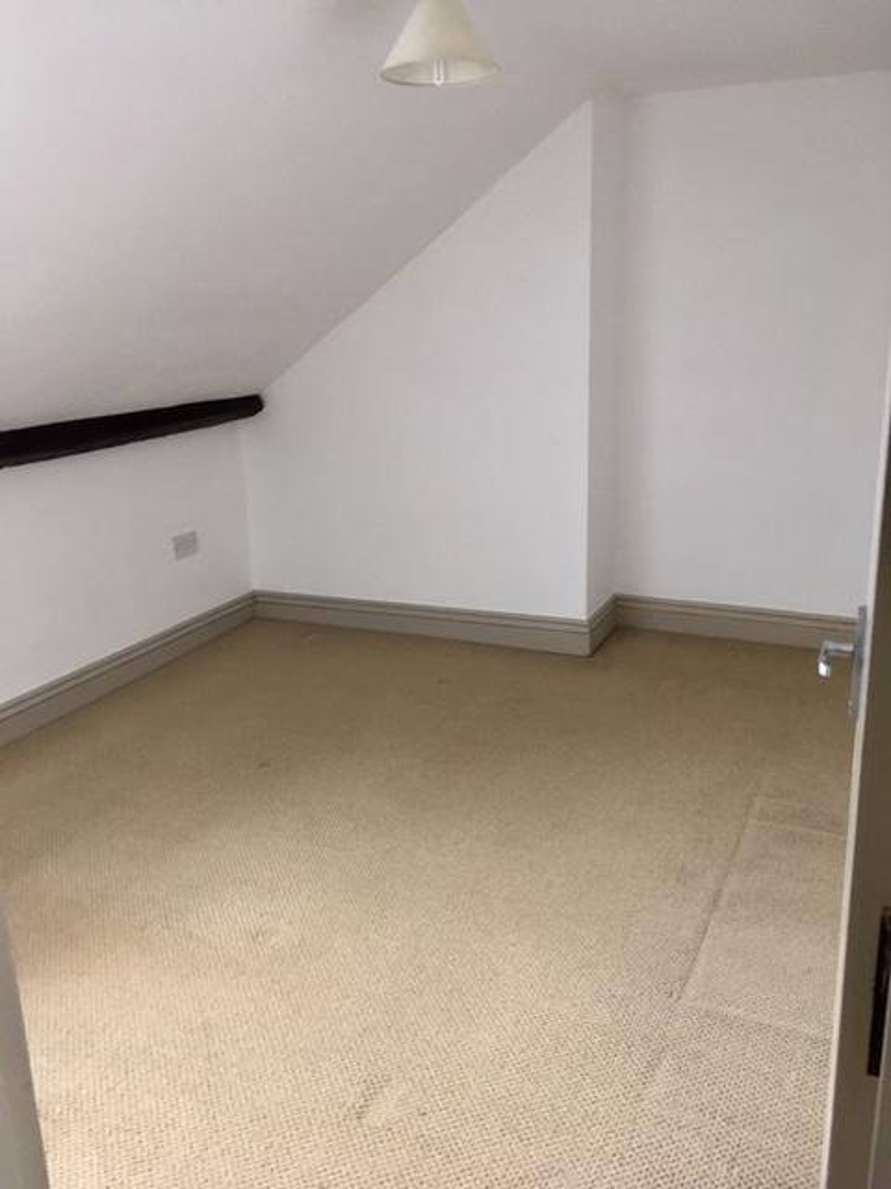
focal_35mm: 29
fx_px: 995
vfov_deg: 61.7
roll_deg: +1.9
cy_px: 594
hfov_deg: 48.2
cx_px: 446
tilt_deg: -14.4
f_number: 2.2
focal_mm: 4.15
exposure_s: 1/33
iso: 160
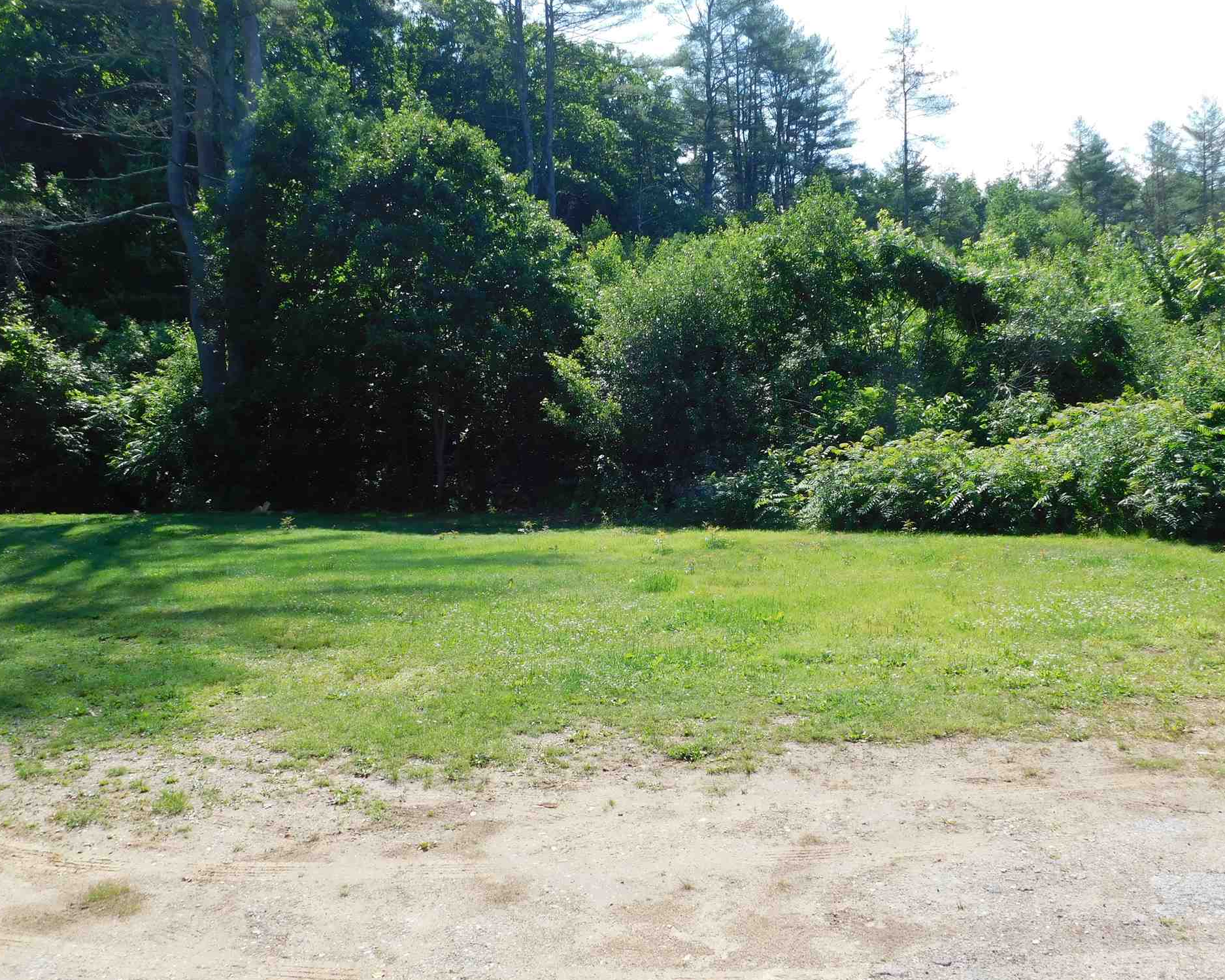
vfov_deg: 45.8
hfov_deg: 55.7
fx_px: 1160
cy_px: 486
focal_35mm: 32
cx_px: 632
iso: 125
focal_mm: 5.3
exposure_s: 1/800
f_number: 3.2
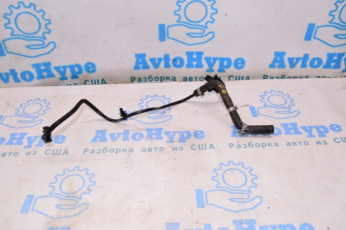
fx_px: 302
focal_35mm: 32
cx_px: 173
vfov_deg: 41.6
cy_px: 115
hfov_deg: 59.5
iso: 1600
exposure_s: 1/125
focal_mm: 21
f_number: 8
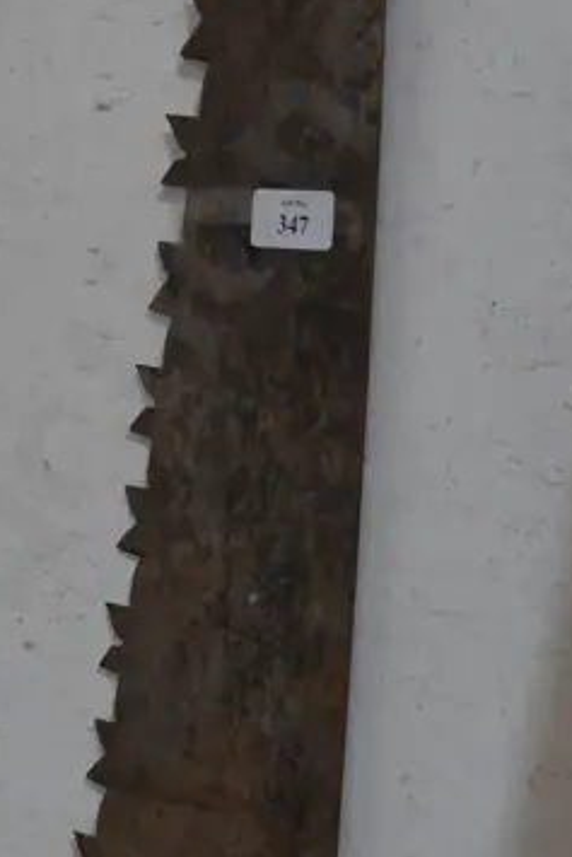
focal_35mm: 84
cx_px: 11
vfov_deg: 24.1
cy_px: 529
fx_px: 2000
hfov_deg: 16.0
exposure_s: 1/60
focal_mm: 14
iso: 500
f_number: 3.5
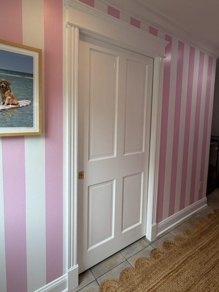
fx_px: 152
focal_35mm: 18
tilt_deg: -4.7
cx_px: 92
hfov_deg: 71.1
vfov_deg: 87.4
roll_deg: -1.4
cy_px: 129
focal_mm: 2.22
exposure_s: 1/120
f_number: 2.2
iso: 64
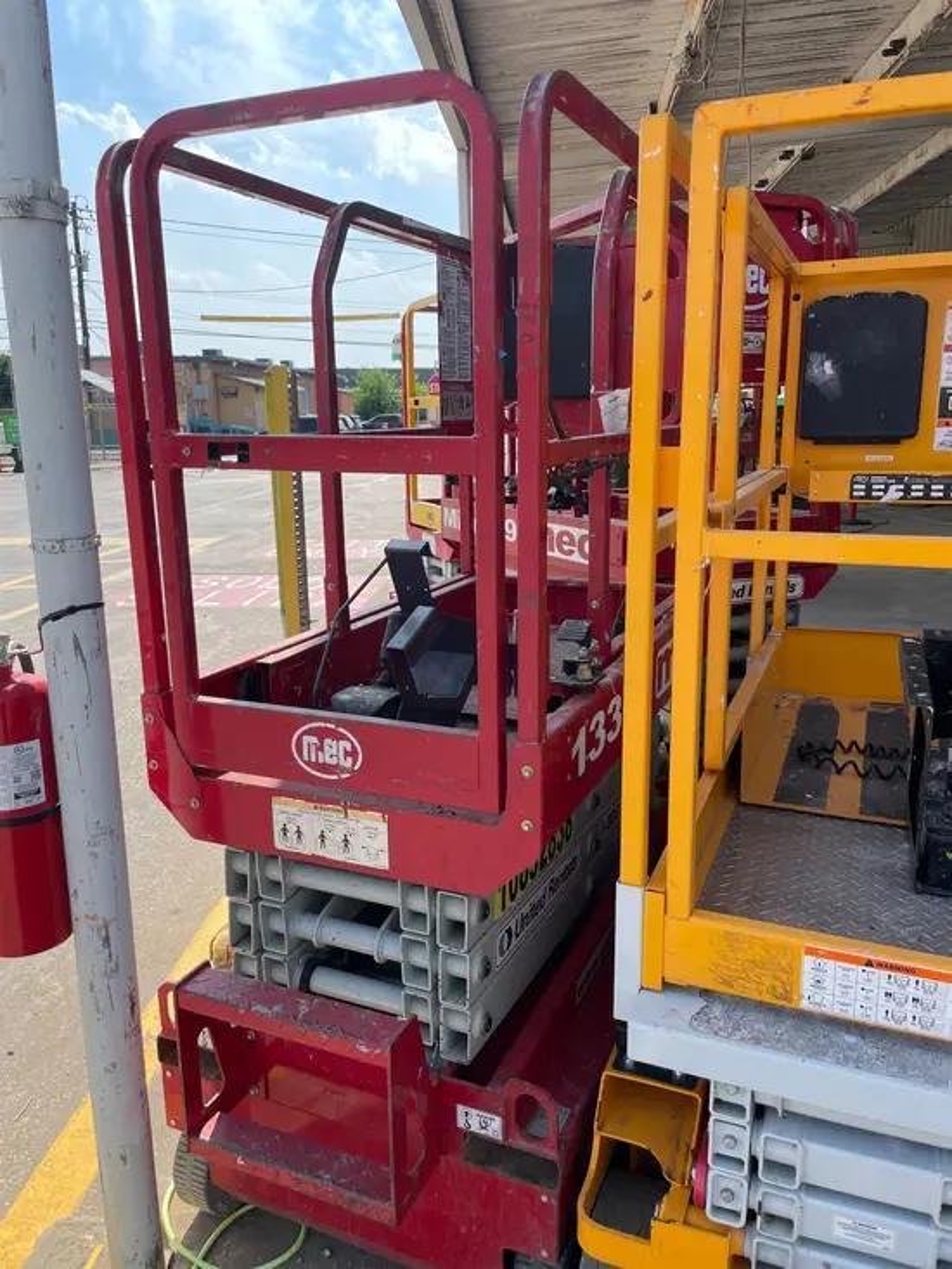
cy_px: 634
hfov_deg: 53.1
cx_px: 476
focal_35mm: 26
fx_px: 953
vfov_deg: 67.3
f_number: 1.6
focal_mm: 4.2
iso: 32
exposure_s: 1/1575
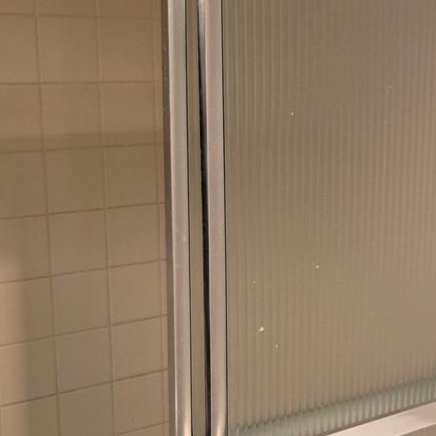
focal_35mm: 75
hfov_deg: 22.4
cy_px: 342
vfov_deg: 22.8
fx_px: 1069
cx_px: 401
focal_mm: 6.3
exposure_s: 1/120
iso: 160
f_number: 1.7
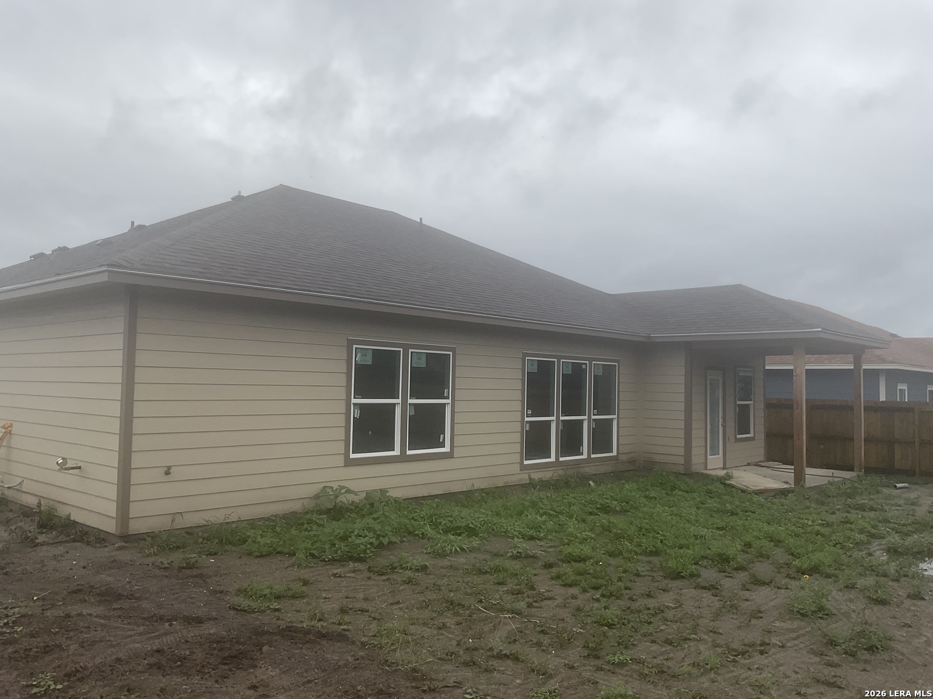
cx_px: 466
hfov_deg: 61.7
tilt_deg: +1.9
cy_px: 350
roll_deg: -2.3
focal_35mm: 29
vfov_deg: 48.2
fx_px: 782
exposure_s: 1/1279
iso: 16
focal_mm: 3
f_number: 1.8
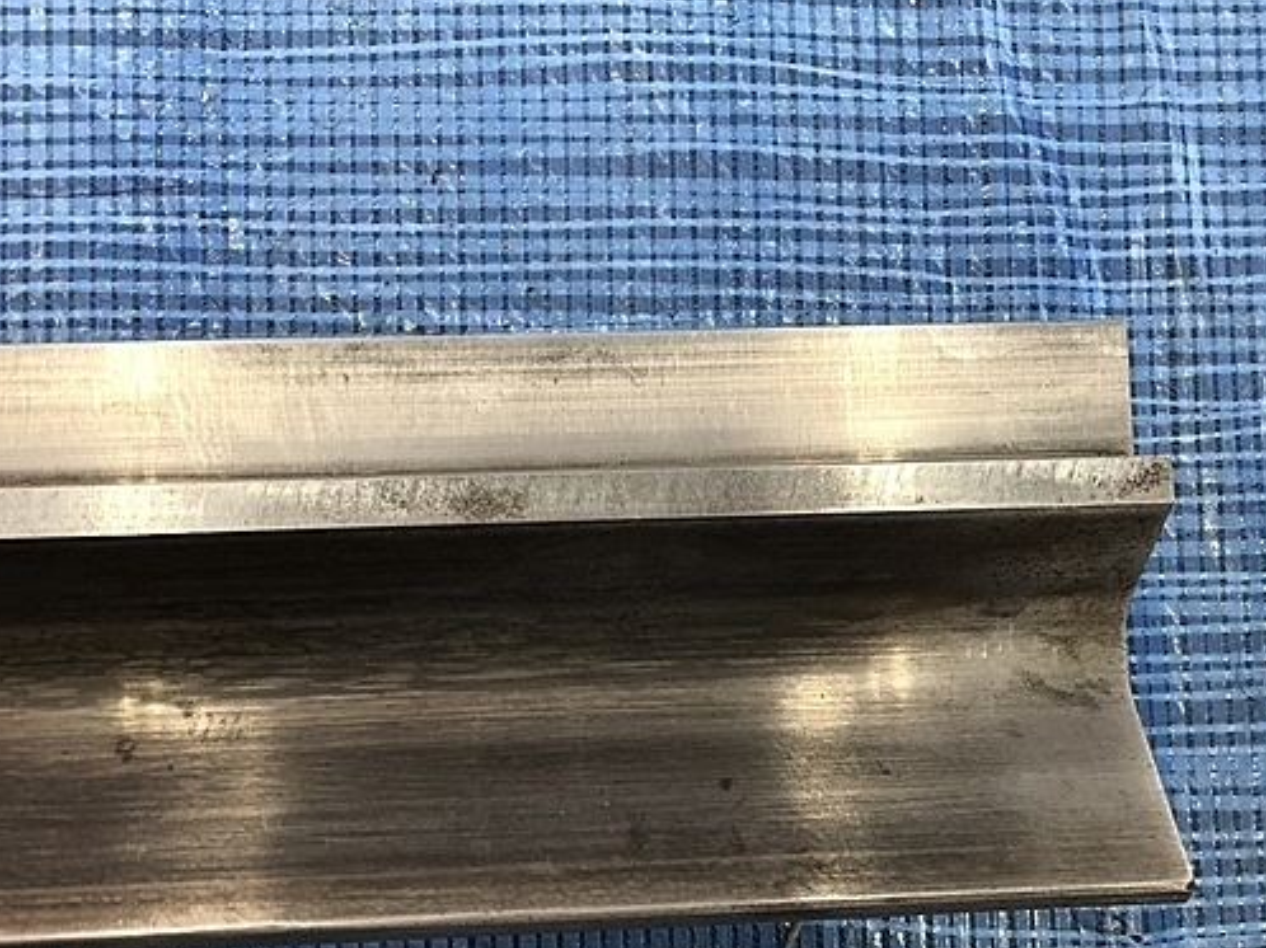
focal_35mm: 36
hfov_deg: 51.1
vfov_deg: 39.6
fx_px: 1316
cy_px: 496
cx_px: 529
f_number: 1.8
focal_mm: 3.99
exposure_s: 1/24
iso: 40
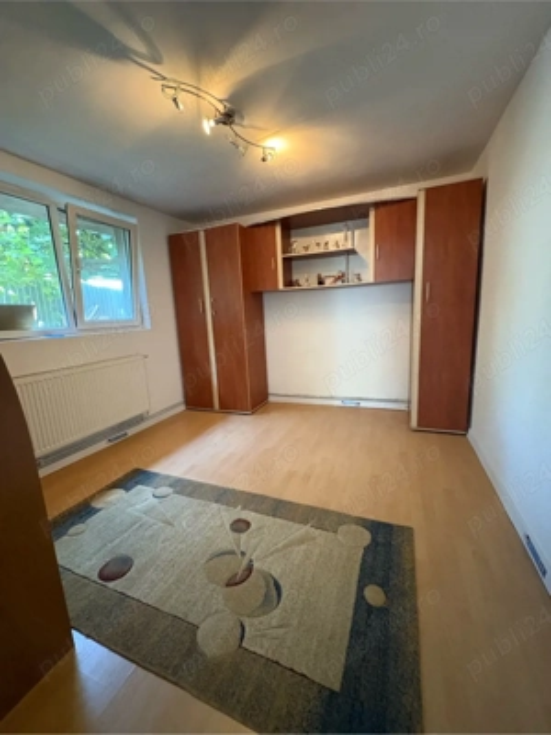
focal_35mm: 14
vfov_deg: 102.1
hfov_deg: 85.7
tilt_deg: -9.8
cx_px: 276
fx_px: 297
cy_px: 368
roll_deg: +1.9
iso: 1000
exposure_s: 1/33
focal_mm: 2.22
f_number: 2.2
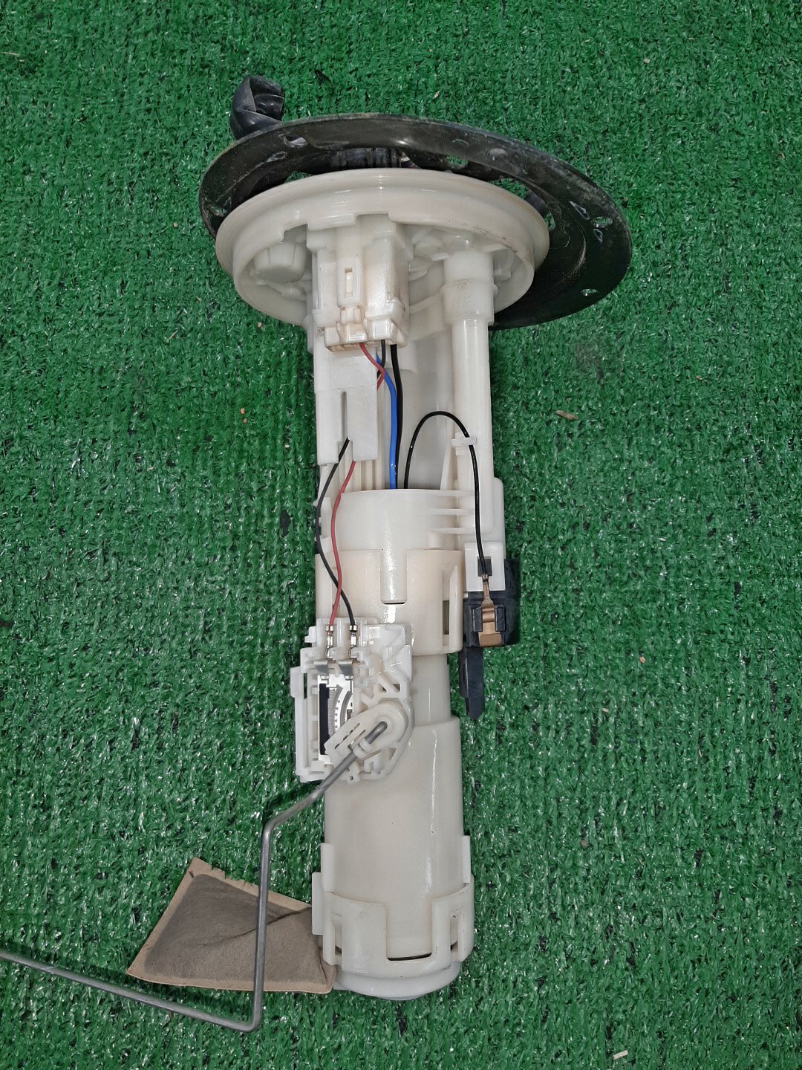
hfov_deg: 53.1
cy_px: 535
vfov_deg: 67.3
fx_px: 803
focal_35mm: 26
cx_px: 401
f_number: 1.7
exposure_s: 1/50
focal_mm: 3.93
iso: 76
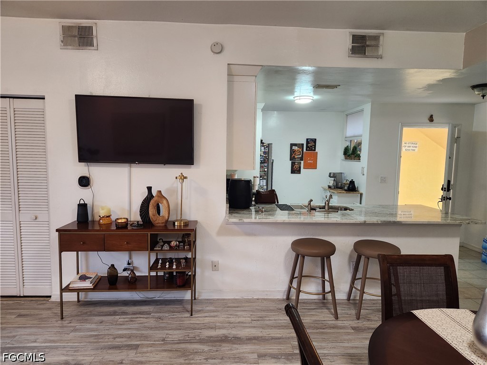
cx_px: 244
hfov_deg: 73.9
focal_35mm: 23
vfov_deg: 58.9
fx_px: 324
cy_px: 182
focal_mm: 5.4
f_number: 1.8
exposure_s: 1/120
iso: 320
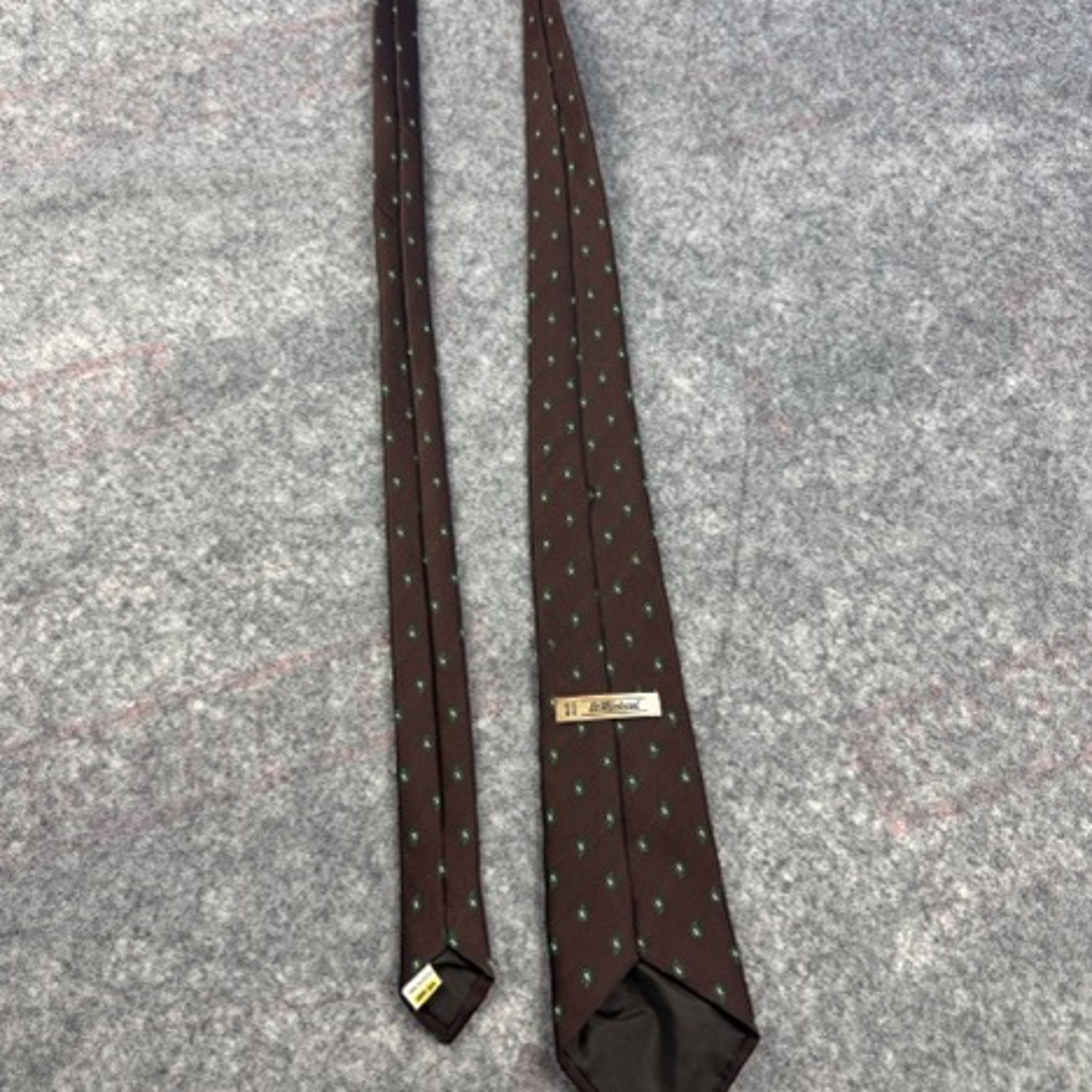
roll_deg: +2.2
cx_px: 539
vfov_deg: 55.6
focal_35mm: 29
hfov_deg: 55.6
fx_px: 1035
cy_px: 509
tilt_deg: -43.0
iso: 125
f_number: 1.78
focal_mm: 6.76
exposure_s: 1/100
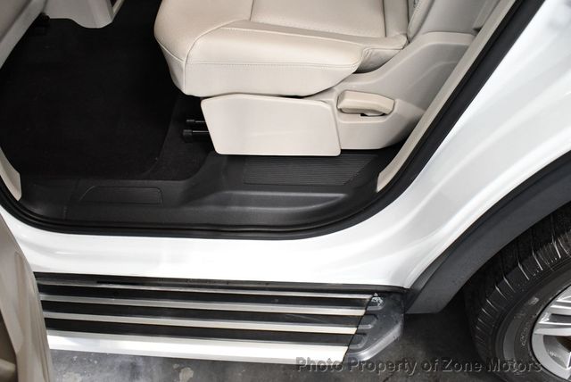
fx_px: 572
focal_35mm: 36
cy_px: 191
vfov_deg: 36.9
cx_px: 286
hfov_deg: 53.1
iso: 2000
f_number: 3.5
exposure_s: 1/125
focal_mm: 18
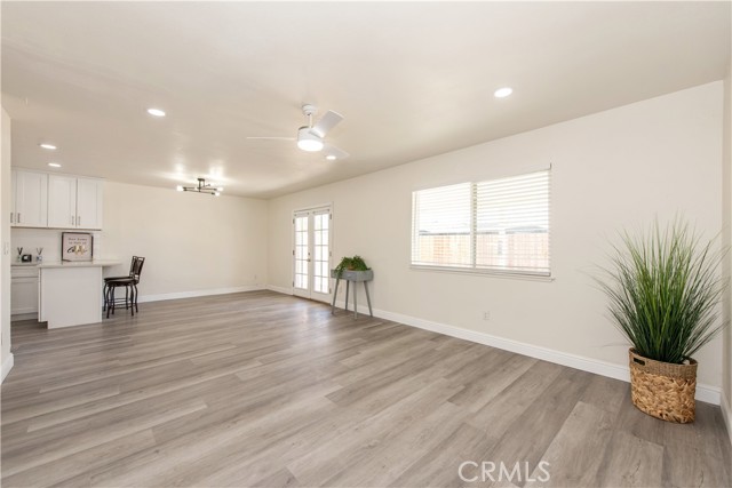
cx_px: 366
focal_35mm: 14
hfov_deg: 104.2
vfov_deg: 81.2
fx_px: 285
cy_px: 244
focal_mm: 14
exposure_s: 1/125
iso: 280
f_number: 5.6
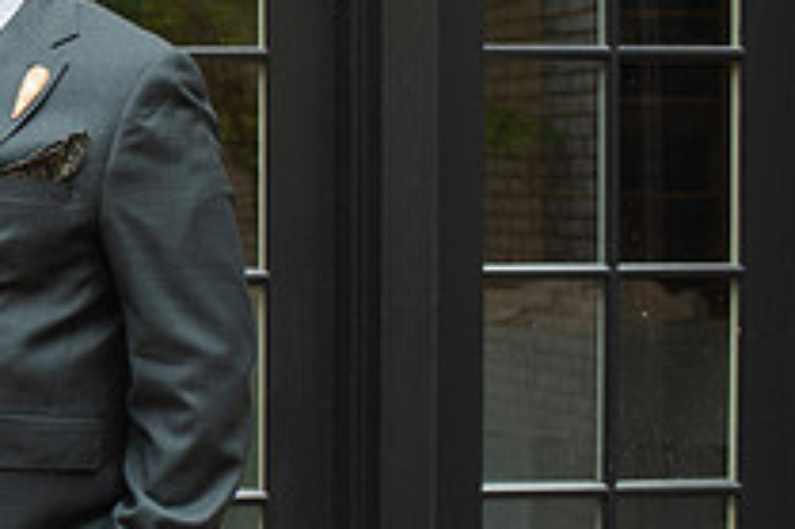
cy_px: 270
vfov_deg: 13.7
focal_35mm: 100
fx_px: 2207
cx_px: -244
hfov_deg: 18.9
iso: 100
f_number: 3.2
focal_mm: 35
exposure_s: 1/320
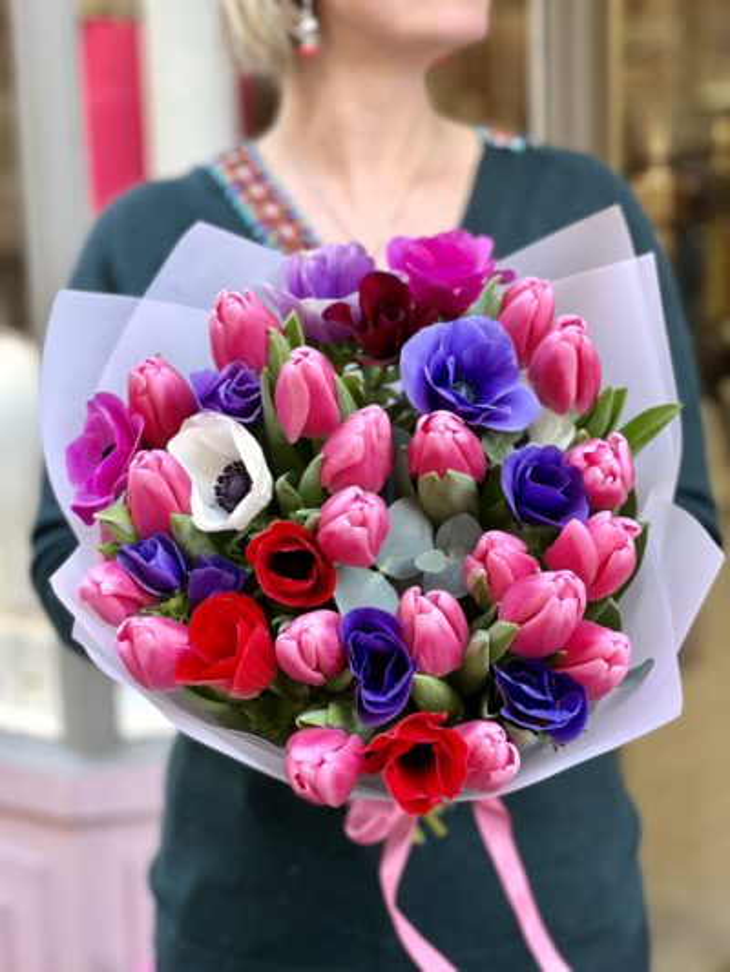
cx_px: 365
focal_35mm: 77
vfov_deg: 25.3
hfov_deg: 19.1
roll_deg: +2.0
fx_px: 2164
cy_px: 486
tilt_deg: -11.4
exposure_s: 1/121
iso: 200
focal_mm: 9
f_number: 2.8
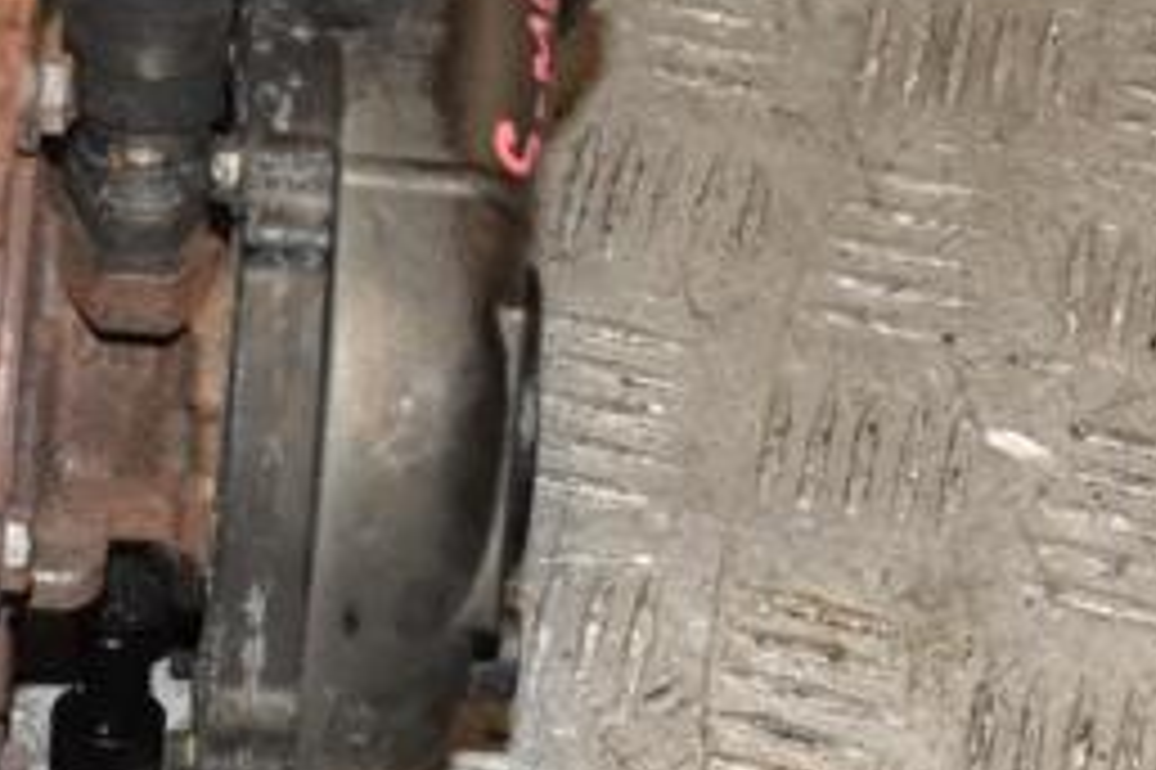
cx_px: 90
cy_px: 333
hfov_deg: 19.1
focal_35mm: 105
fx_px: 3369
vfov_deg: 13.0
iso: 800
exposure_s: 1/200
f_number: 10
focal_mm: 30
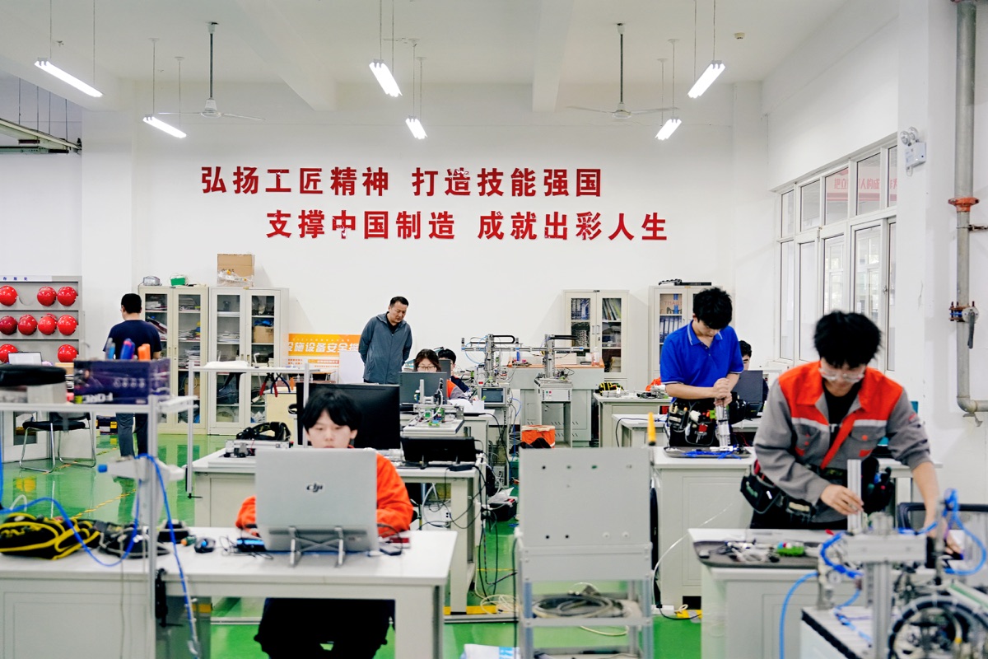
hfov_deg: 47.4
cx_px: 494
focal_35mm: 41
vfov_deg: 32.6
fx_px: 1125
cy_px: 330
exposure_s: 1/125
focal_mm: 41
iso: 1250
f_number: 2.8
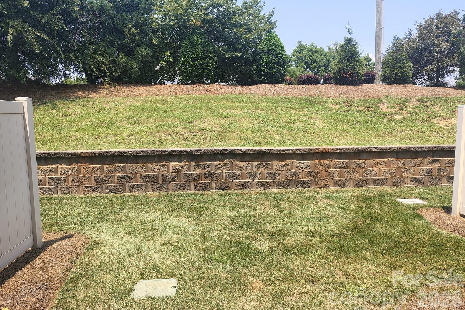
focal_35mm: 25
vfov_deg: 51.2
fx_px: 323
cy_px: 141
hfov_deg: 71.5
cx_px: 233
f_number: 1.8
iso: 100
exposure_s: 1/997
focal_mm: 5.56
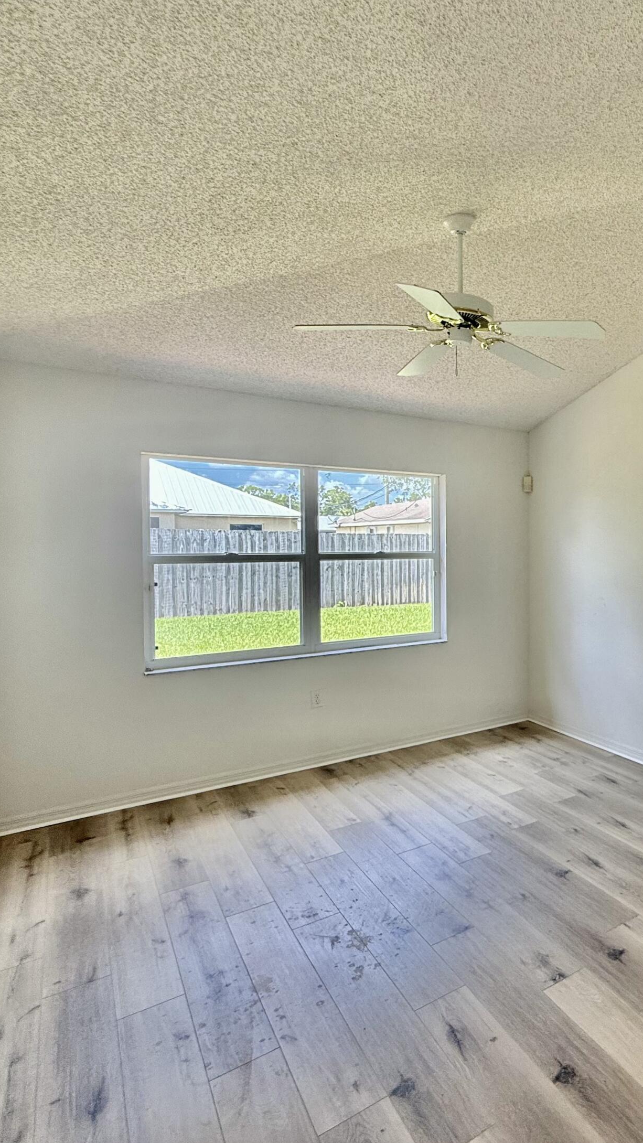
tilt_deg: +0.7
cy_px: 557
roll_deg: -0.3
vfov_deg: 83.8
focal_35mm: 21
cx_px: 614
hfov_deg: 46.6
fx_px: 636
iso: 64
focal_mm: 2.22
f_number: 2.2
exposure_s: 1/187
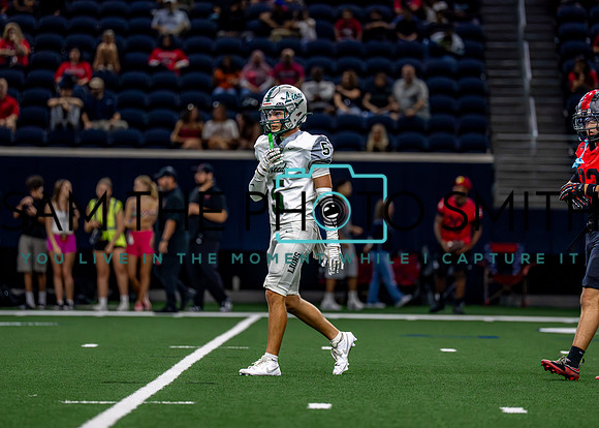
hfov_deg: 7.7
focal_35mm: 261
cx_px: 318
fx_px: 4442
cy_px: 199
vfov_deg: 5.5
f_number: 2.8
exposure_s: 1/2000
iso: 4000
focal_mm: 200
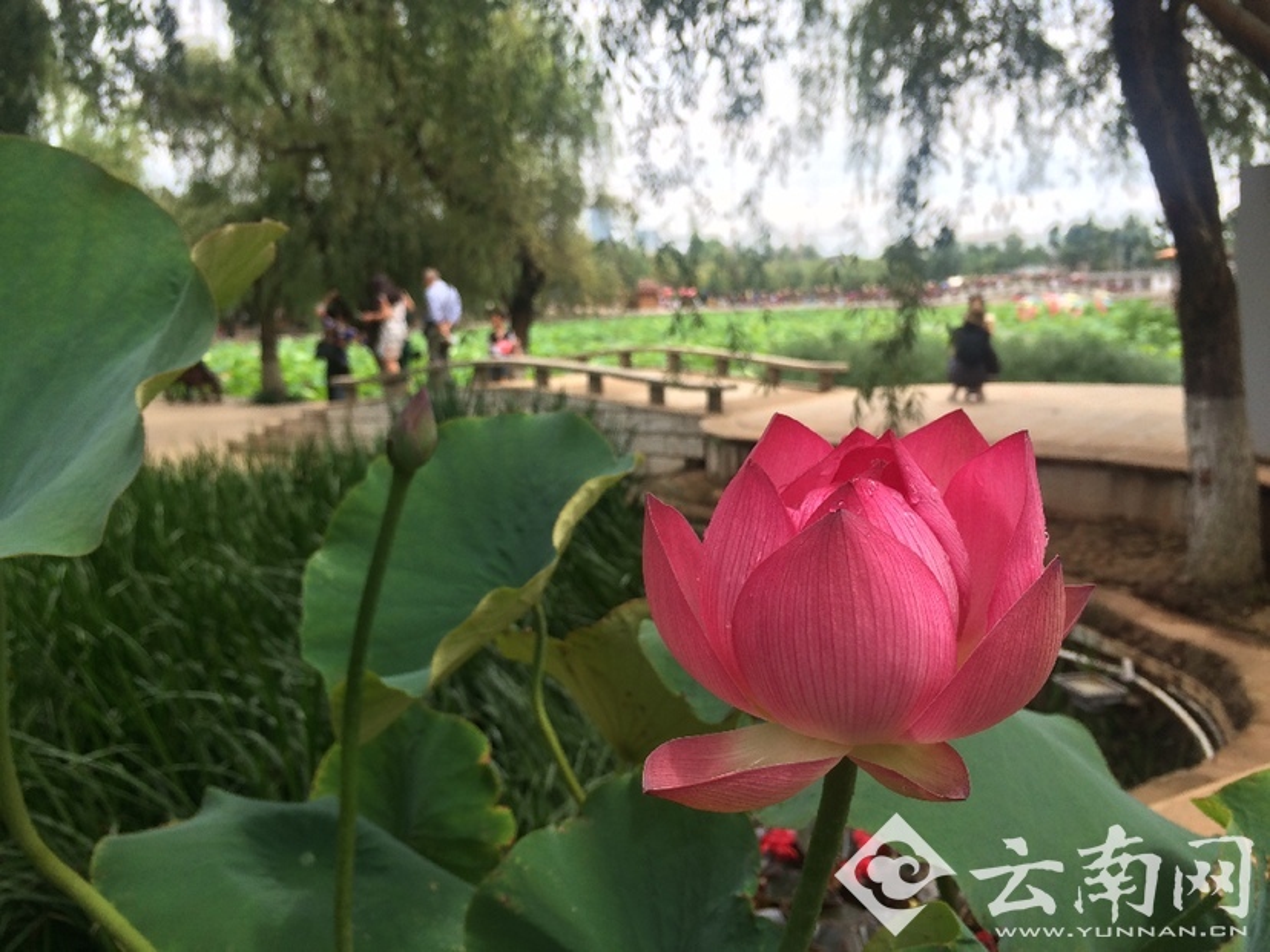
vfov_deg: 48.2
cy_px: 476
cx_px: 635
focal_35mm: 29
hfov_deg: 61.7
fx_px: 1064
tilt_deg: -7.5
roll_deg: +2.3
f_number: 2.2
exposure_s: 1/662
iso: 32
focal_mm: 4.15
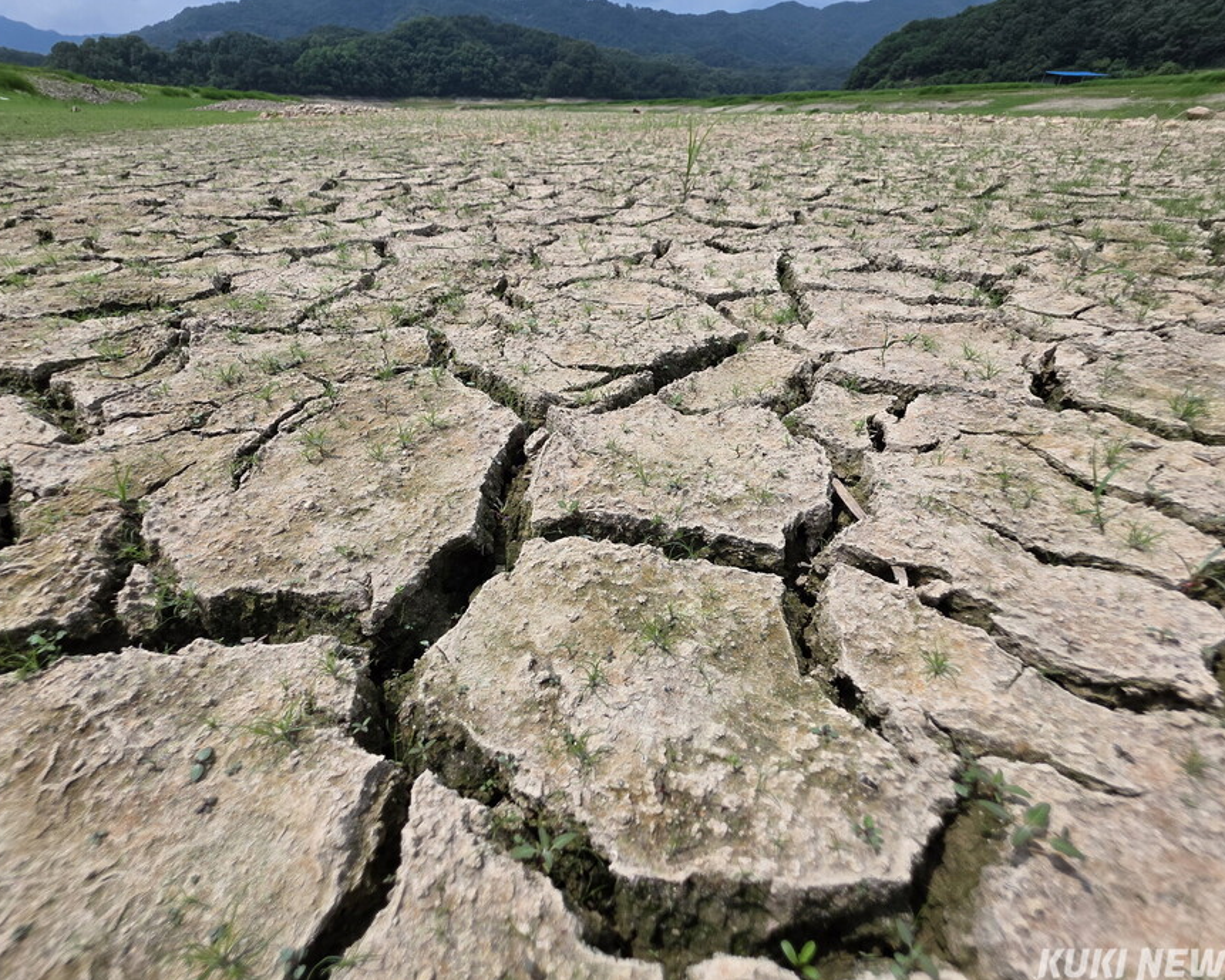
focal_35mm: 14
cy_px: 493
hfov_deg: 100.6
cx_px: 589
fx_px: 508
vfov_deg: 88.0
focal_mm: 2.2
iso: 40
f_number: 1.9
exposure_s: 1/4037
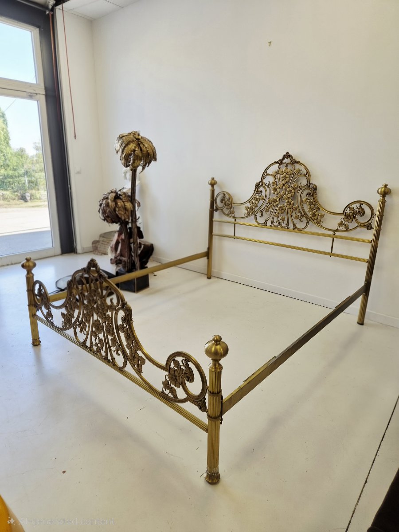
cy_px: 266
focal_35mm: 23
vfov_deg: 73.9
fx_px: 353
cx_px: 200
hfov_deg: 58.9
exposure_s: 1/167
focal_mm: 5.4
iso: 25
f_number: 1.8
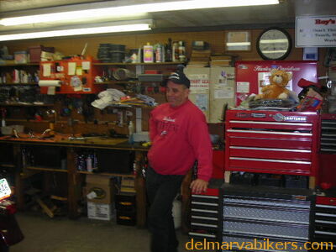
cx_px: 168
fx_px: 369
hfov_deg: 49.0
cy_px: 126
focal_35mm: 38
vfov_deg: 37.7
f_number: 3.2
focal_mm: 6.3
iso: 88
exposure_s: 1/60.1
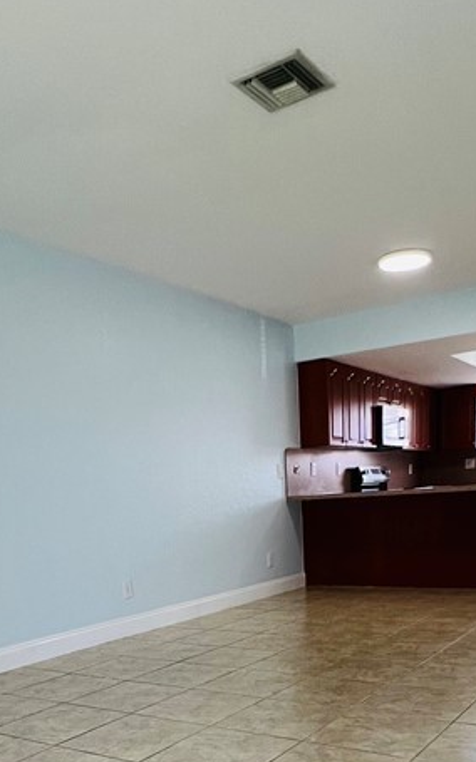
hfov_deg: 40.5
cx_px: 256
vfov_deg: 52.7
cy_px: 703
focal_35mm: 31
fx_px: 644
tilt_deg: -15.8
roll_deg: +4.6
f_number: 1.8
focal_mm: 1.57
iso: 125
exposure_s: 1/120
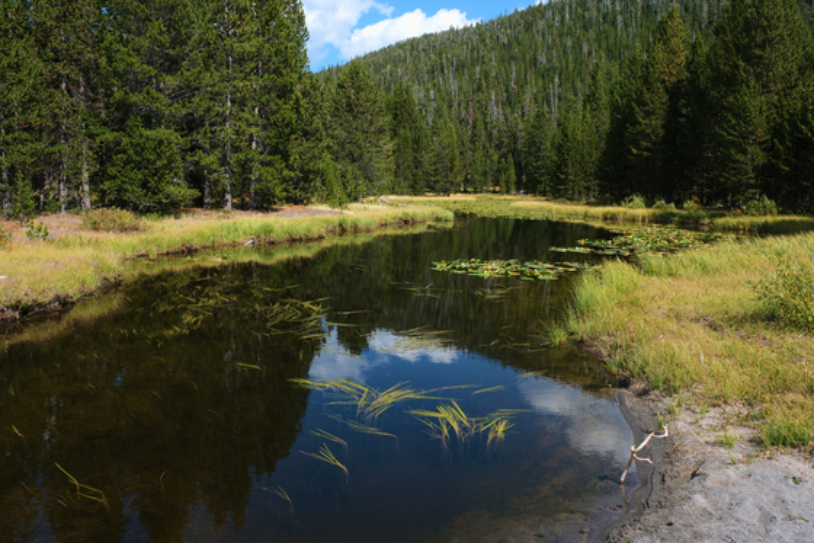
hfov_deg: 67.4
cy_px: 272
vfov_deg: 47.9
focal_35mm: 27
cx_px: 407
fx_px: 610
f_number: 11
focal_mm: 18
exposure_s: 1/60
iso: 80
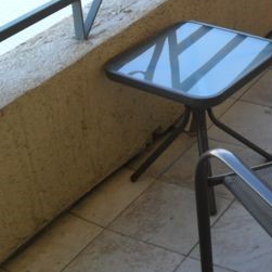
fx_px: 702
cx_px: 277
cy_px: 70
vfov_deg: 21.7
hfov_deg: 21.1
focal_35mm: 79
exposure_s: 1/180
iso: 80
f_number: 3
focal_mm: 6.3
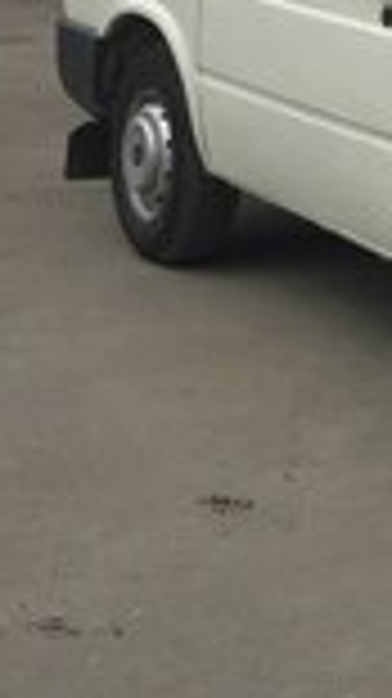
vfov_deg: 19.8
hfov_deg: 10.7
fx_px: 1869
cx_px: 834
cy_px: -153
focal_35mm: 101
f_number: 2.2
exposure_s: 1/2639
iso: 32
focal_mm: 4.15
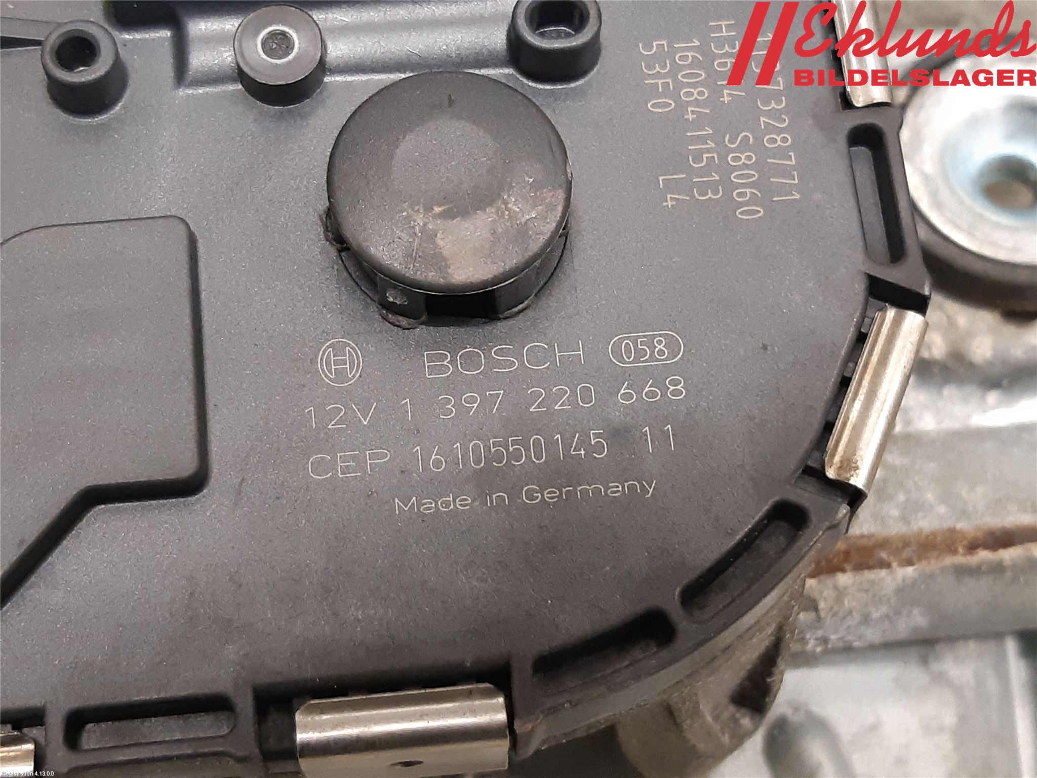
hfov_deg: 67.3
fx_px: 779
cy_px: 389
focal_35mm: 26
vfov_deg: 53.1
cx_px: 518
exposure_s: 1/33
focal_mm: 3.93
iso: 250
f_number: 1.7
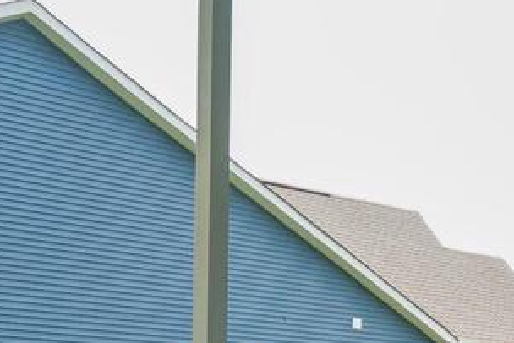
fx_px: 1014
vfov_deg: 17.9
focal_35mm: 71
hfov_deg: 27.4
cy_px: 448
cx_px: 463
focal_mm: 10
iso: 100
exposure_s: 1/80
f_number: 4.5
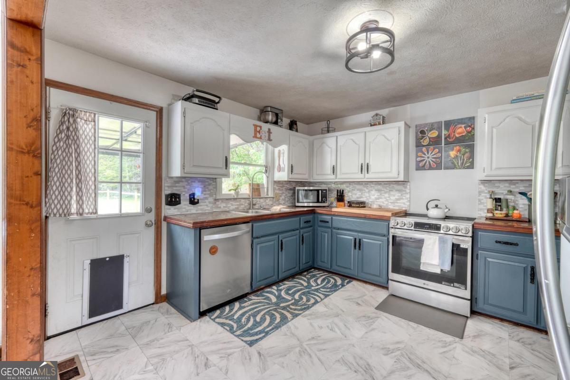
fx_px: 237
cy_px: 190
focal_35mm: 15
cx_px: 285
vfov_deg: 77.3
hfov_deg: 100.4
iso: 125
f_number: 10
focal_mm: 10
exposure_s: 1.6
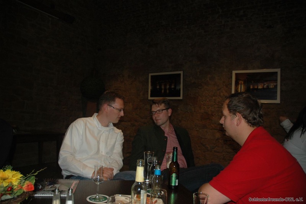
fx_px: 229
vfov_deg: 47.9
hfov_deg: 67.4
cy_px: 102
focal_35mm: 27
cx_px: 153
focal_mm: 18
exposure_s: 1/60
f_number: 3.5
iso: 400
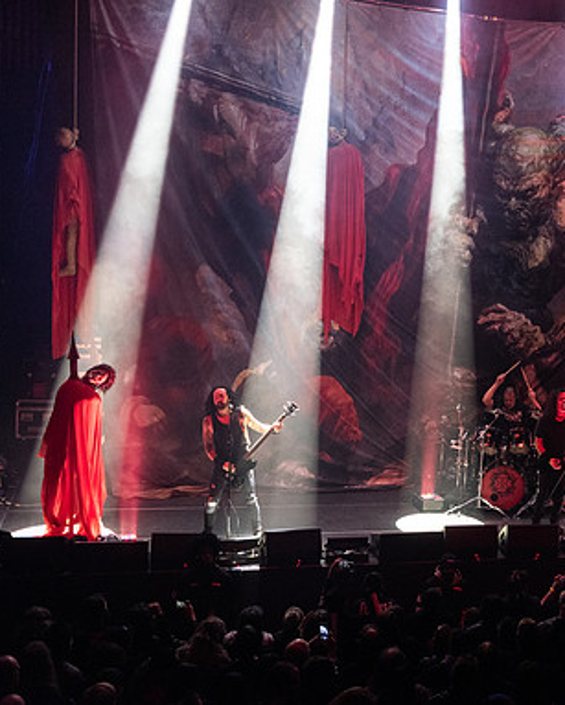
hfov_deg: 27.1
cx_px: 510
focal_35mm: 54
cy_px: 351
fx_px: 1127
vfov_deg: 34.7
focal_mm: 38
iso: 3200
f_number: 3.2
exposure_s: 1/125
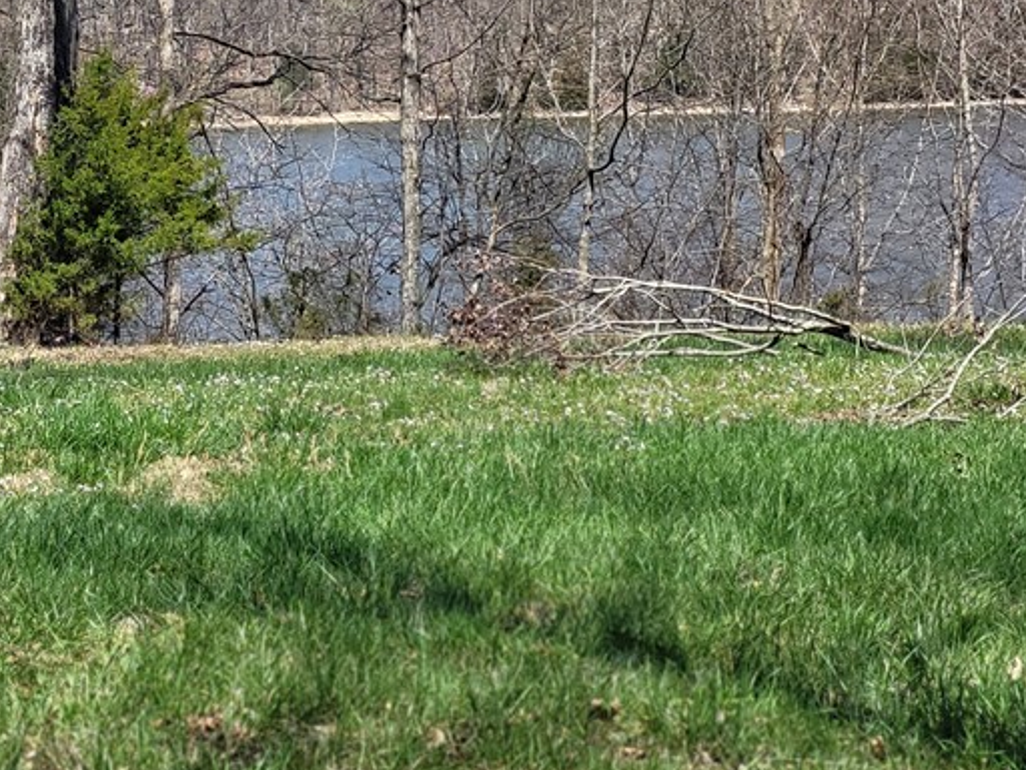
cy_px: 110
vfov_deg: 9.7
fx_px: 4505
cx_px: 80
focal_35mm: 152
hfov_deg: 12.9
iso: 25
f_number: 2.4
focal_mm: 7.12
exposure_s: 1/843
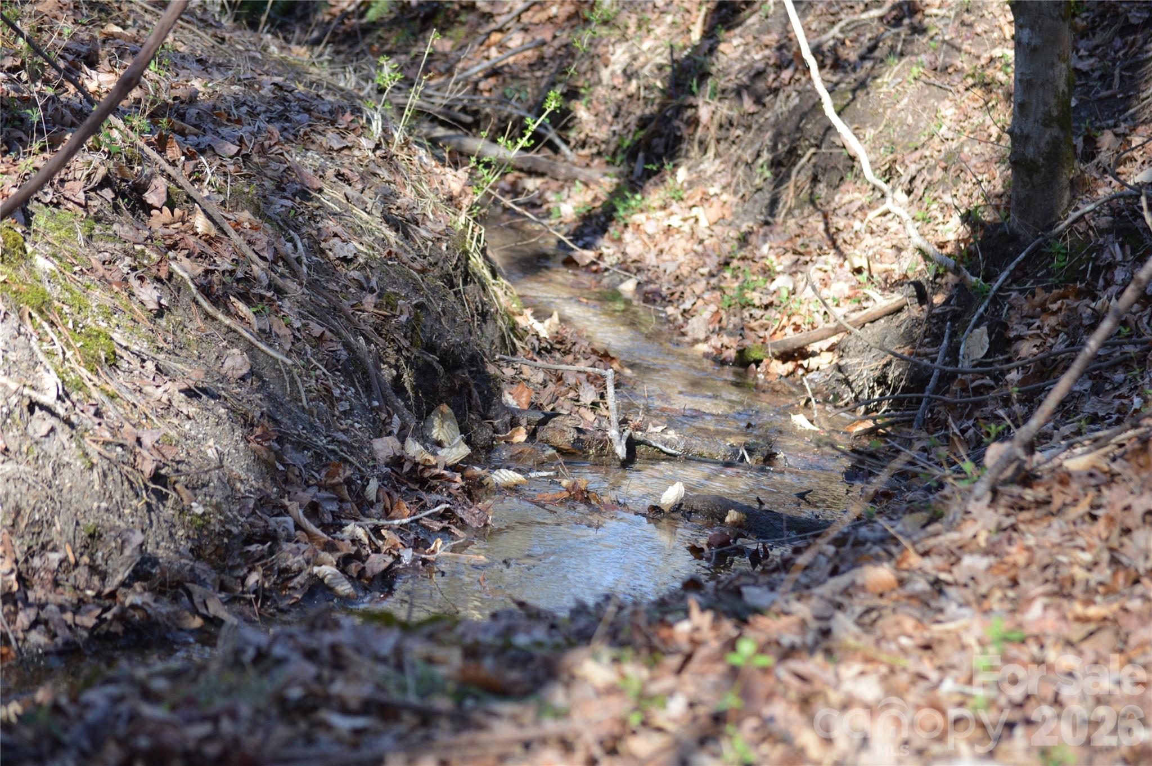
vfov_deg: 12.2
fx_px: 3596
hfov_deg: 18.2
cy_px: 383
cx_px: 576
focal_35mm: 112
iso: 400
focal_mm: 75
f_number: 5
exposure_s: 1/400
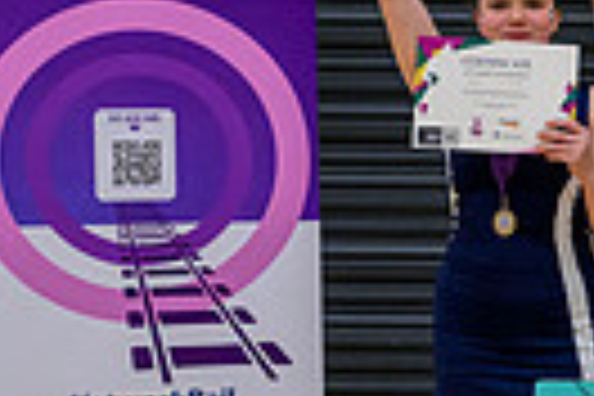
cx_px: 1264
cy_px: 218
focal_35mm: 176
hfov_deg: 10.5
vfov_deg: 7.8
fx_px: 2904
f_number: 3.5
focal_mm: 40
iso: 5000
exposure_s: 1/800
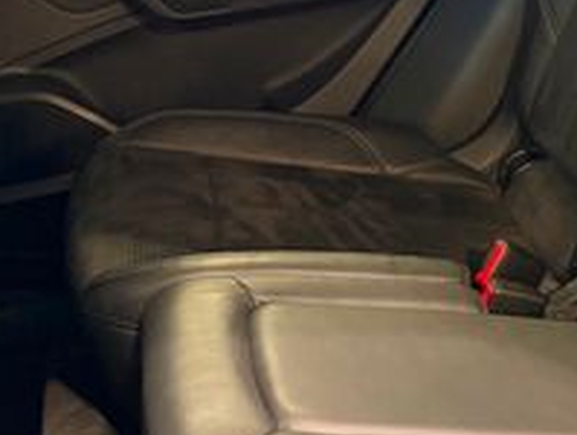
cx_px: 673
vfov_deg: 18.5
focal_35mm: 77
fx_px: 1286
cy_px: -35
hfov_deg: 23.4
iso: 800
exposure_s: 1/40
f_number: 1.78
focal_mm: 6.76
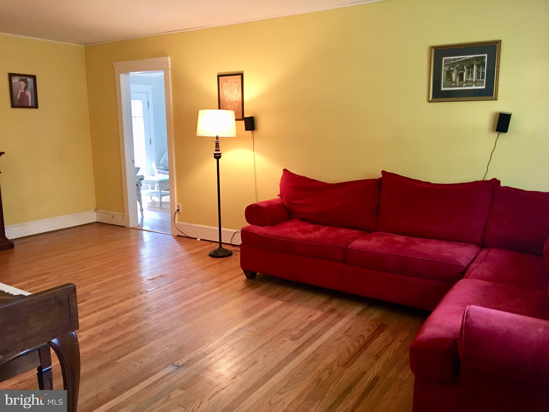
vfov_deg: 48.2
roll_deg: +0.3
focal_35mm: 29
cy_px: 206
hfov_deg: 61.7
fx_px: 460
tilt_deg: -8.9
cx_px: 274
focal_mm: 4.15
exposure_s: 1/15
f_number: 2.2
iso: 64
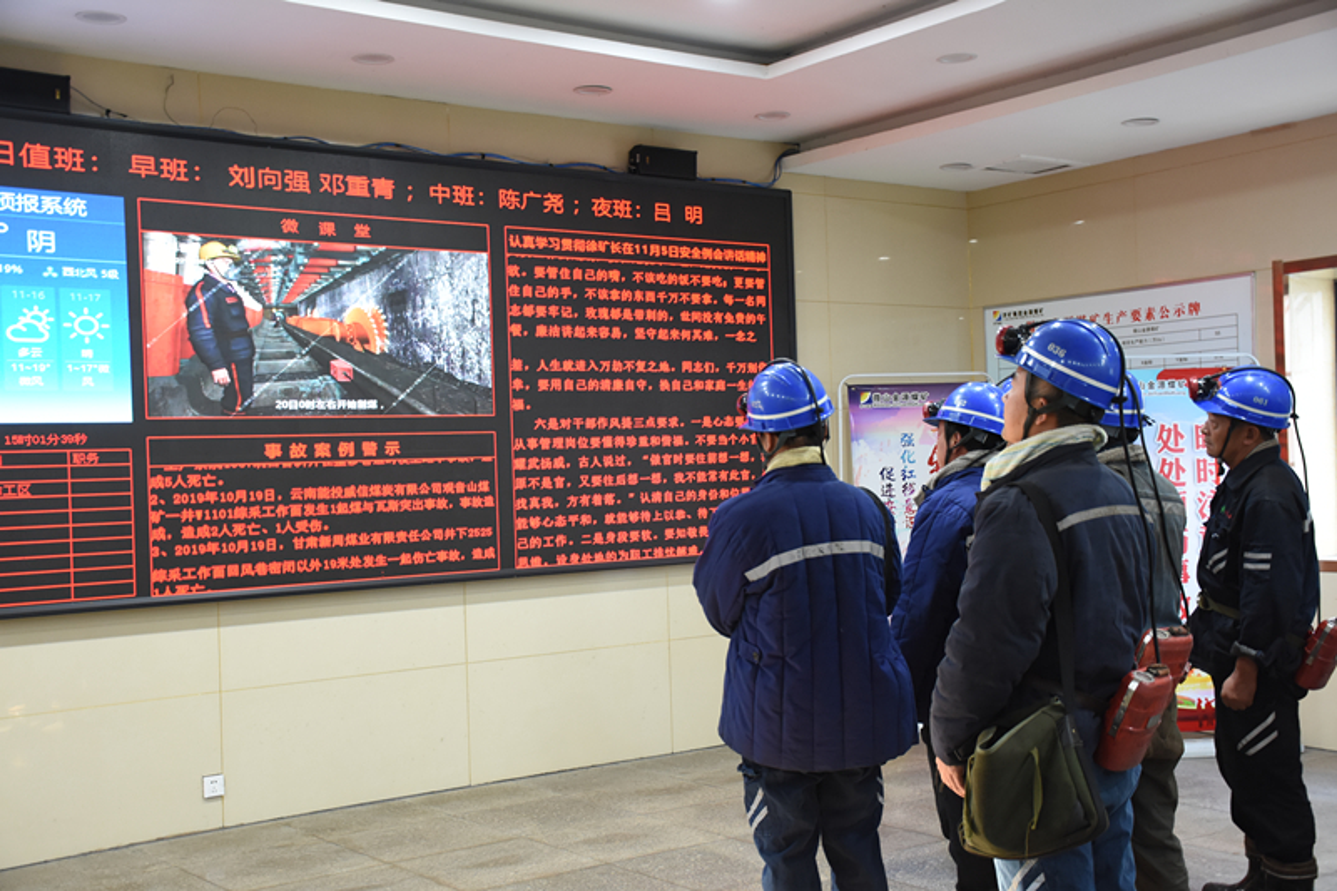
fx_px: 1671
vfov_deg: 29.9
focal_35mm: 45
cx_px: 668
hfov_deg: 43.6
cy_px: 446
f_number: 4
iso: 800
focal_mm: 30
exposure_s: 1/15
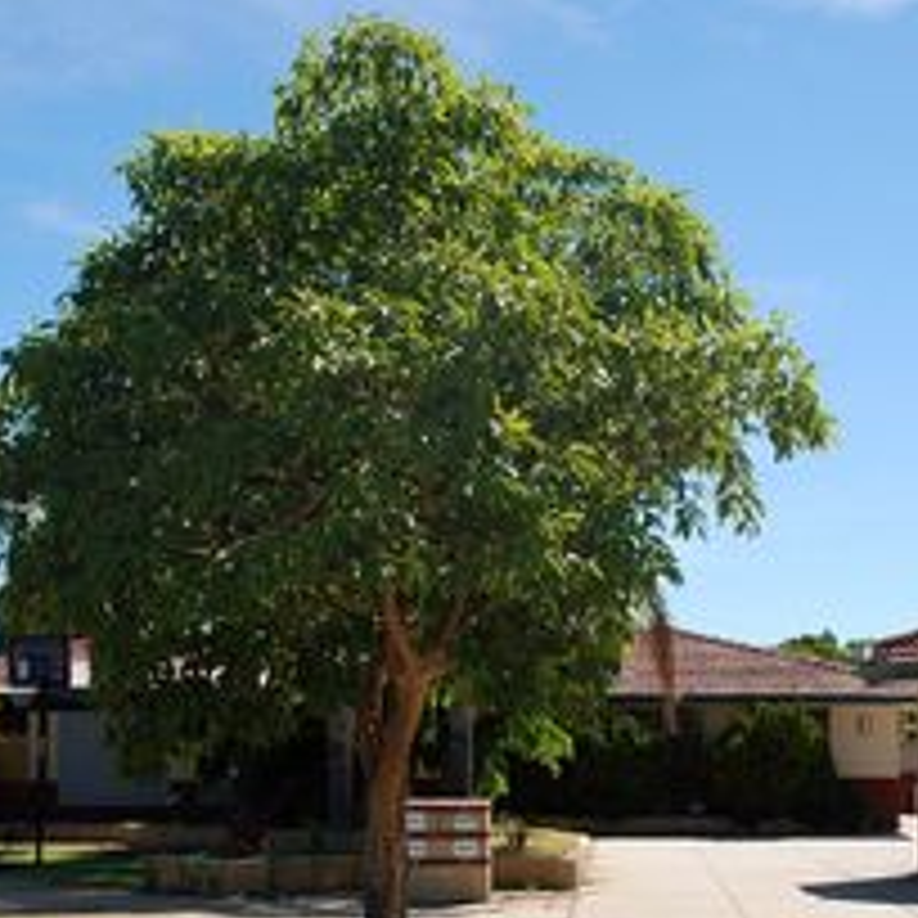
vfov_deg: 33.7
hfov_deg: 33.4
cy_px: 619
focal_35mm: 50
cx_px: 684
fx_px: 1500
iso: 100
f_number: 10
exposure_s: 1/200
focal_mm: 17
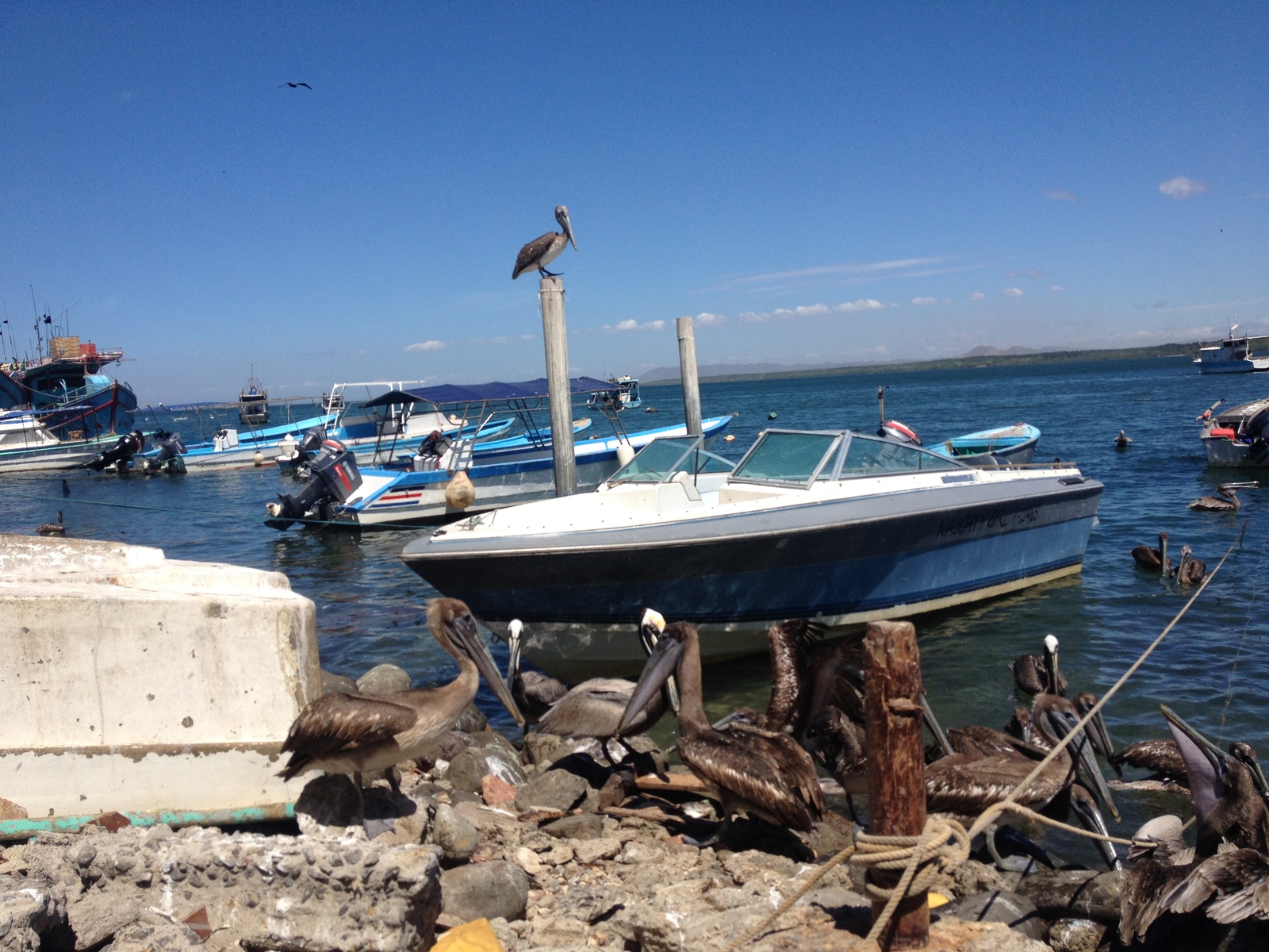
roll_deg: +4.0
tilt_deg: -7.4
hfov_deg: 52.6
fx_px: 1283
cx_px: 634
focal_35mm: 35
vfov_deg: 40.7
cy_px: 476
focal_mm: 4.28
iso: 50
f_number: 2.4
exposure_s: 1/2762
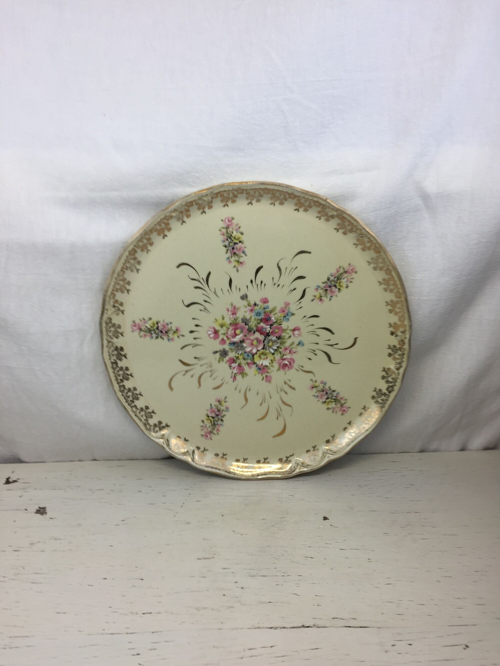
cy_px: 333
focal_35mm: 29
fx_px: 559
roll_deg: +2.1
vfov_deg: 61.7
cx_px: 250
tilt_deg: -17.3
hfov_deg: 48.2
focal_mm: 4.15
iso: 32
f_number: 2.2
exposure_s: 1/100
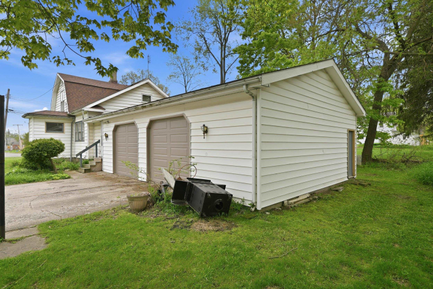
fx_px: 241
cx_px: 216
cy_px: 144
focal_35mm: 20
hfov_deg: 84.0
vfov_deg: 61.9
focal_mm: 13.5
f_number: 4
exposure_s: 1/250
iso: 100
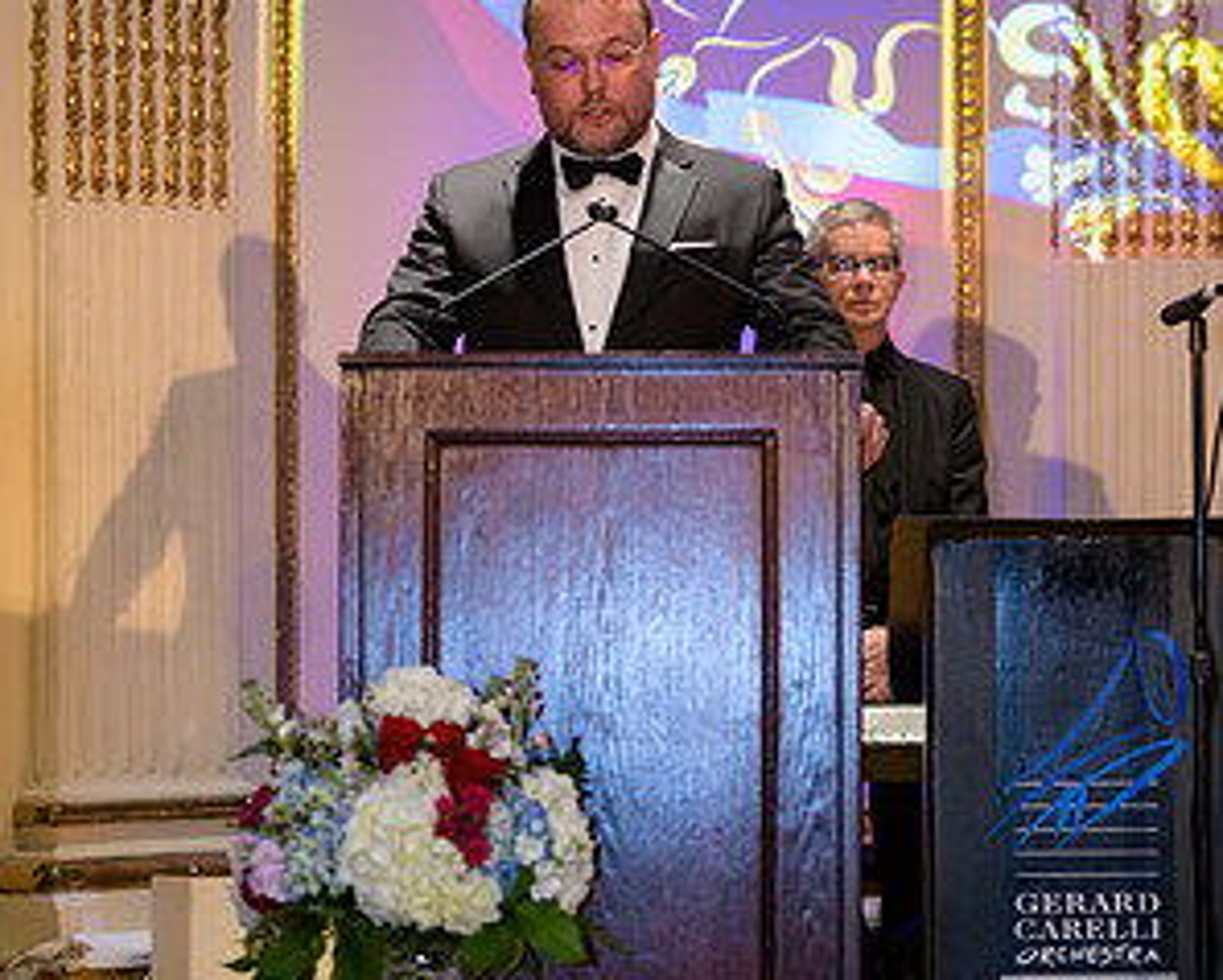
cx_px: 609
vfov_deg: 12.1
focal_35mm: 128
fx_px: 4636
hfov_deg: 15.0
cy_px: 490
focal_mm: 90
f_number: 3.2
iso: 1250
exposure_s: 1/125
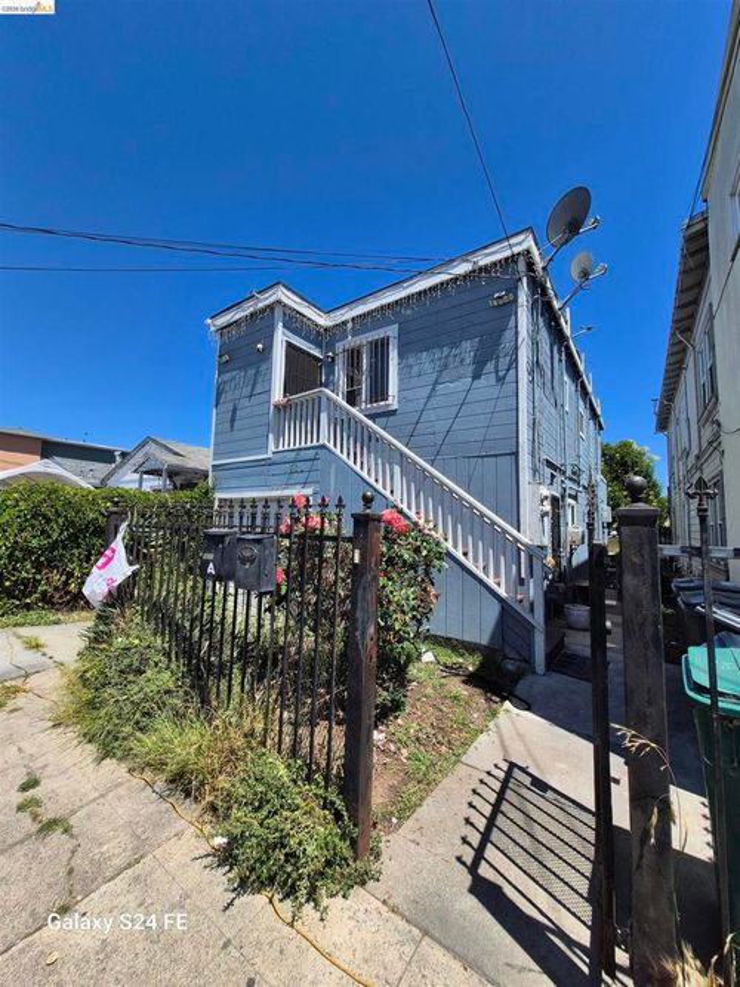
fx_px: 371
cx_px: 370
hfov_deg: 89.9
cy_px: 494
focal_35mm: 13
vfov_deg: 106.2
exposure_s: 1/1900
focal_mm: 1.74
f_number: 2.2
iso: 50
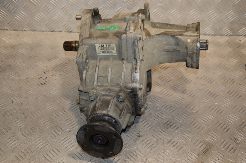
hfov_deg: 41.1
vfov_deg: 28.0
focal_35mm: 48
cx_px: 123
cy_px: 82
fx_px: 328
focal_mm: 32
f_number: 6.3
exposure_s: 1/200
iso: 800
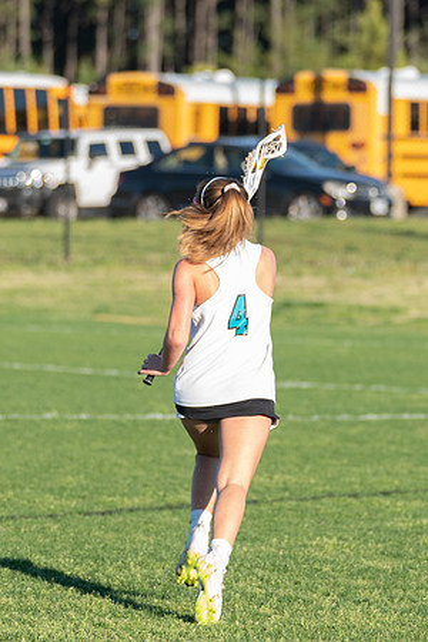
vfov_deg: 6.8
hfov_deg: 4.5
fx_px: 5400
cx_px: 133
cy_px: 317
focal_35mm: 303
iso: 50
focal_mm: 127
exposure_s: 1/400
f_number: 3.2
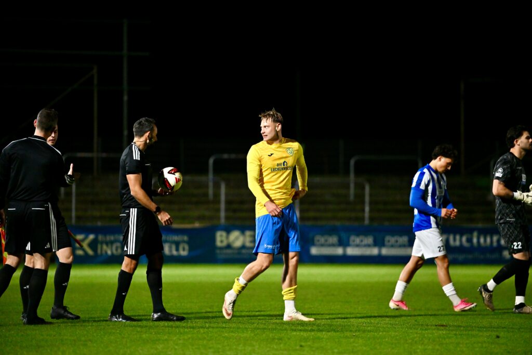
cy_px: 178
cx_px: 266
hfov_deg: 10.3
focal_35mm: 200
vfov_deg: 6.9
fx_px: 2956
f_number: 2.8
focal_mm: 200
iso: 3200
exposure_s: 1/1600
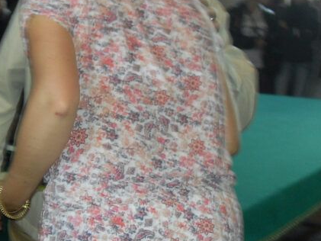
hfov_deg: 21.3
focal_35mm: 90
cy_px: 40
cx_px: 30
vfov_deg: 16.3
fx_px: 835
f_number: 2.8
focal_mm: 6.3
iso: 100
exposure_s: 1/45
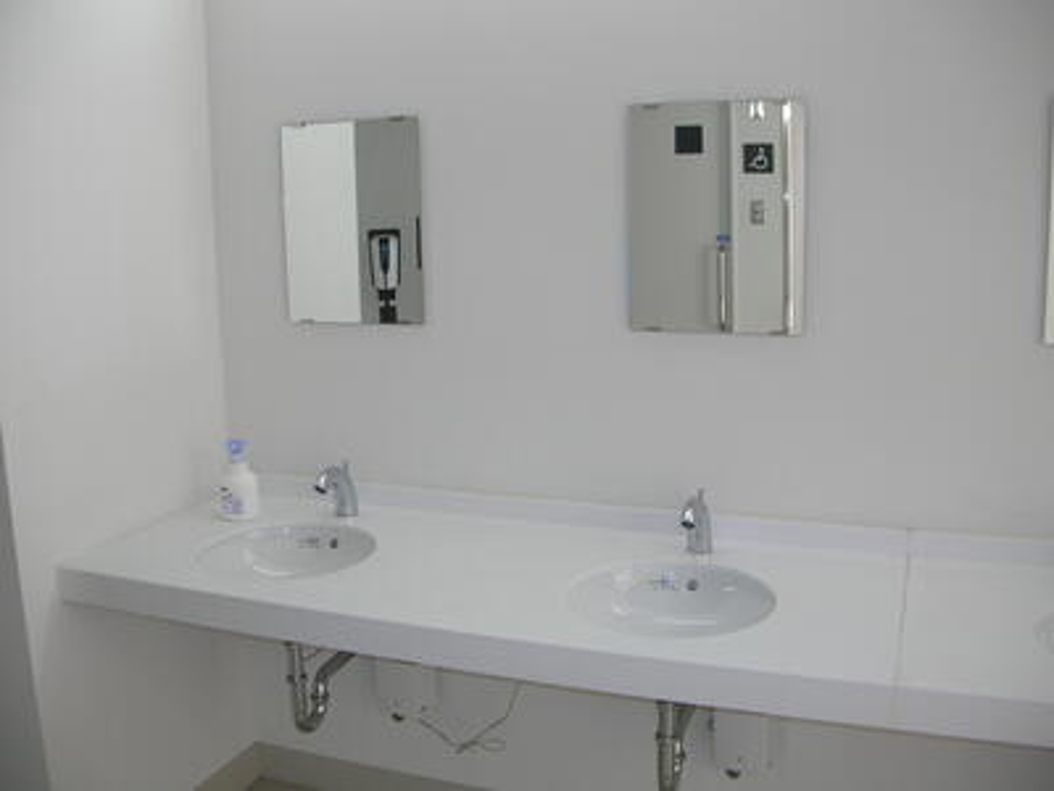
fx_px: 1066
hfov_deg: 52.6
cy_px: 396
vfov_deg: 40.7
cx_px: 527
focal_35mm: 35
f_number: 2.8
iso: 50
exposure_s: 1/32
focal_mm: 5.8
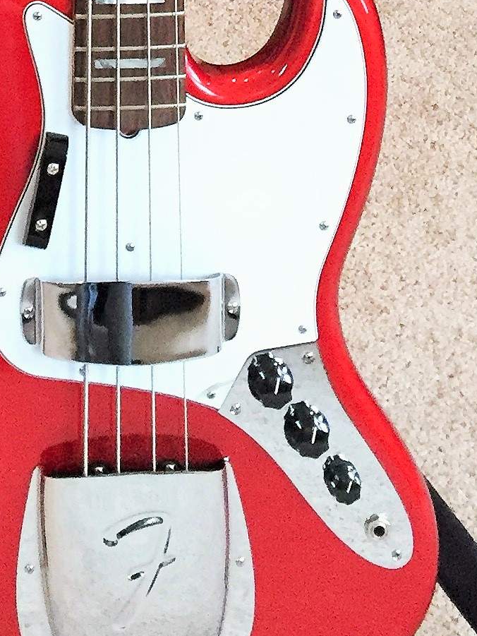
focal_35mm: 105
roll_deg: +0.5
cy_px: -336
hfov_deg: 13.8
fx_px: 1929
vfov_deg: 16.9
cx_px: -51
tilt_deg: -19.2
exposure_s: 1/30
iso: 250
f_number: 2.2
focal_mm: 4.15
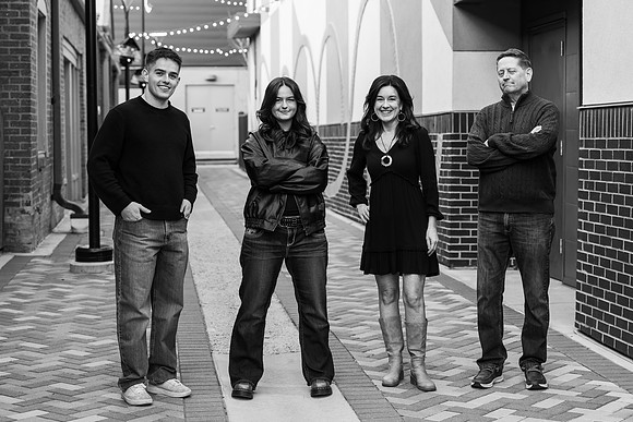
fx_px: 1231
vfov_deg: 19.5
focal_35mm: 70
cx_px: 316
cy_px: 211
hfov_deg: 28.8
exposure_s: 1/125
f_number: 4
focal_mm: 70
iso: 640
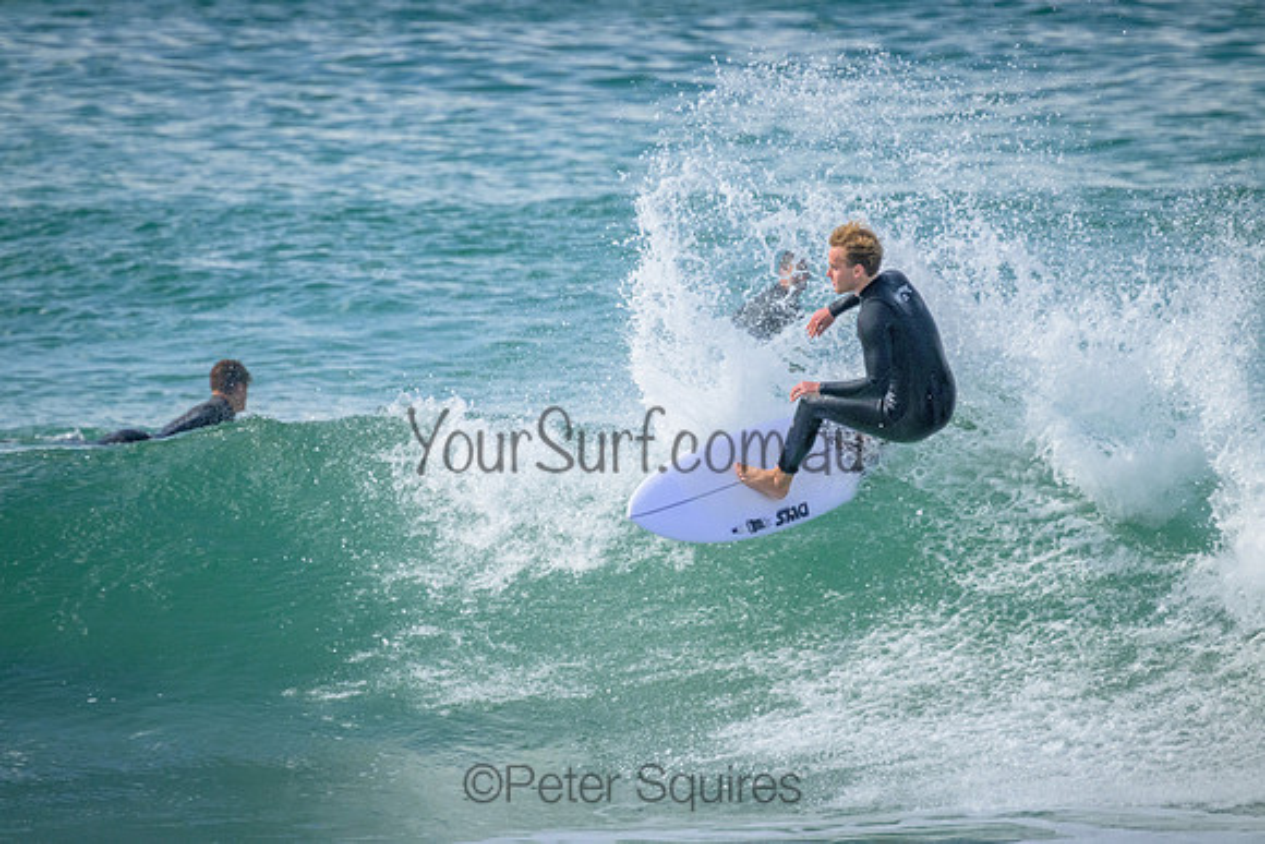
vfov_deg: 1.7
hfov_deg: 2.6
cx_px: 632
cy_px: 422
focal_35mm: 800
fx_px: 28116
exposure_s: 1/1250
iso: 3200
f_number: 11
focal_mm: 800
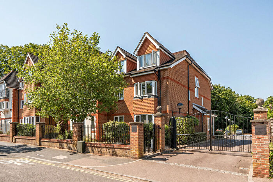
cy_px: 91
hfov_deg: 78.6
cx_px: 136
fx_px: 167
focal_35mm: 22
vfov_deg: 57.2
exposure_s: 1/320
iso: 400
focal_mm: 15
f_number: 8
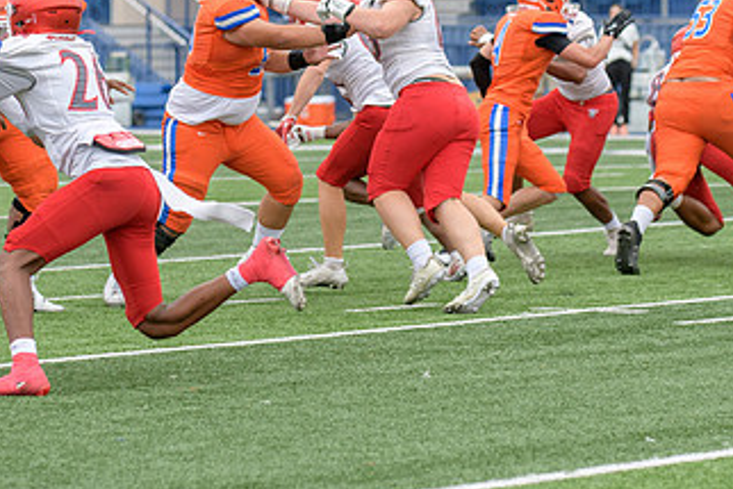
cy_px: 117
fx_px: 5133
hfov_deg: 8.2
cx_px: 344
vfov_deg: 5.5
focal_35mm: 252
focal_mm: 140
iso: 450
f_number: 3.5
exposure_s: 1/1000
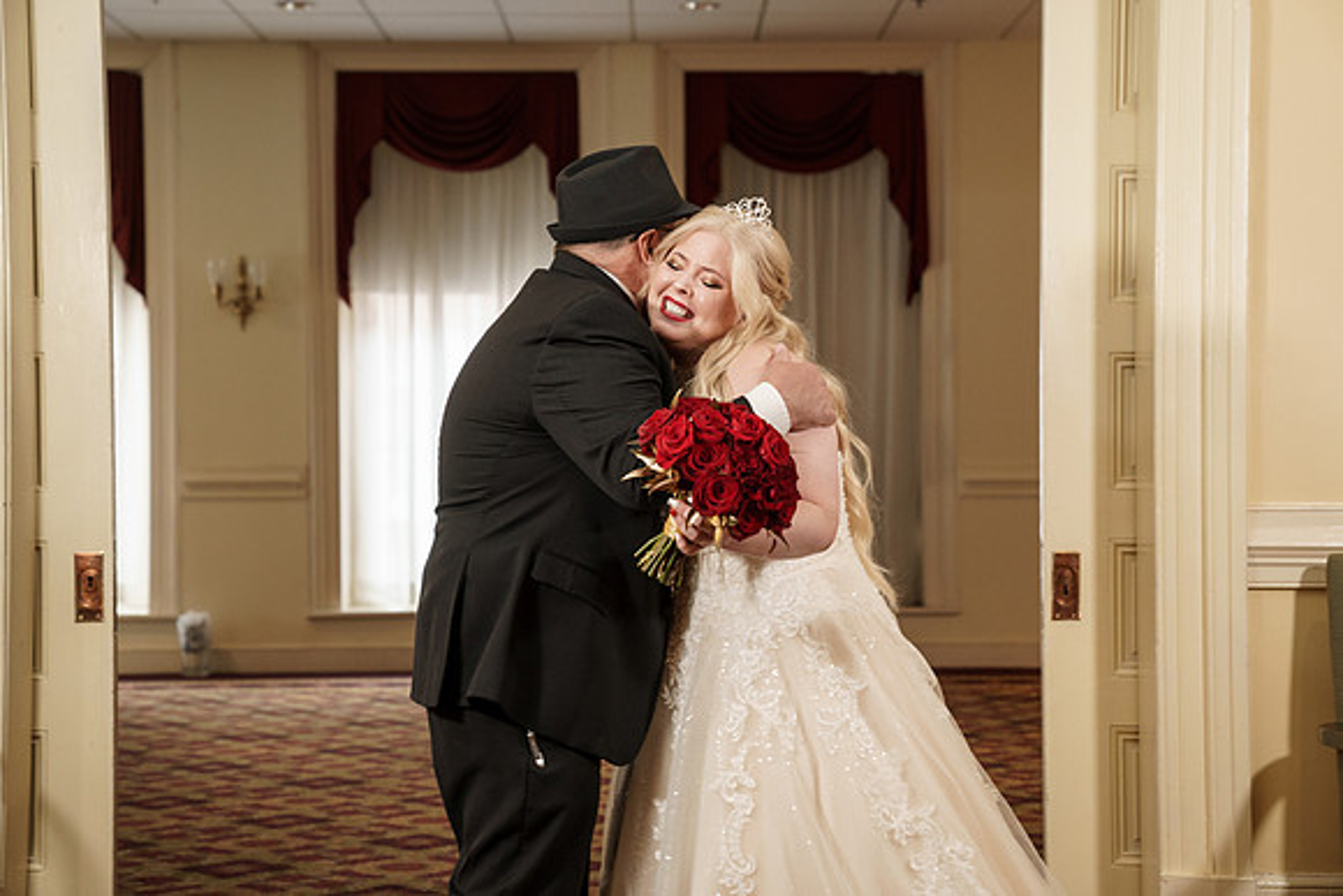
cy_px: 437
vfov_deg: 18.8
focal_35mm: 73
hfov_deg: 27.9
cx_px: 668
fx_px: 2706
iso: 2000
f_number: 4
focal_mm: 70
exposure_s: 1/100
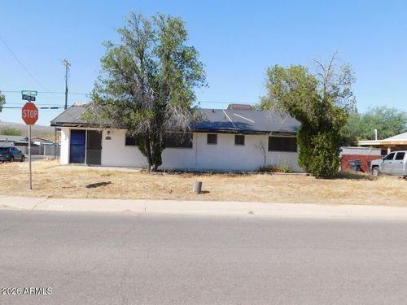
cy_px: 152
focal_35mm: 30
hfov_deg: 60.0
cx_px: 204
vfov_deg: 46.8
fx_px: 353
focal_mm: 5.3
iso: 125
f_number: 3.2
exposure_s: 1/1000
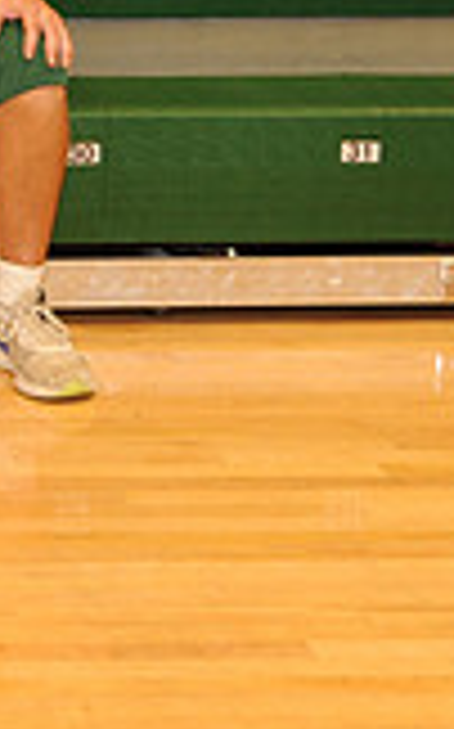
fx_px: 3332
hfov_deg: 7.2
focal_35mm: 168
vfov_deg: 12.3
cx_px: -692
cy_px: -81
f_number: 5.6
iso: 1250
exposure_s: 1/60
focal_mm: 46
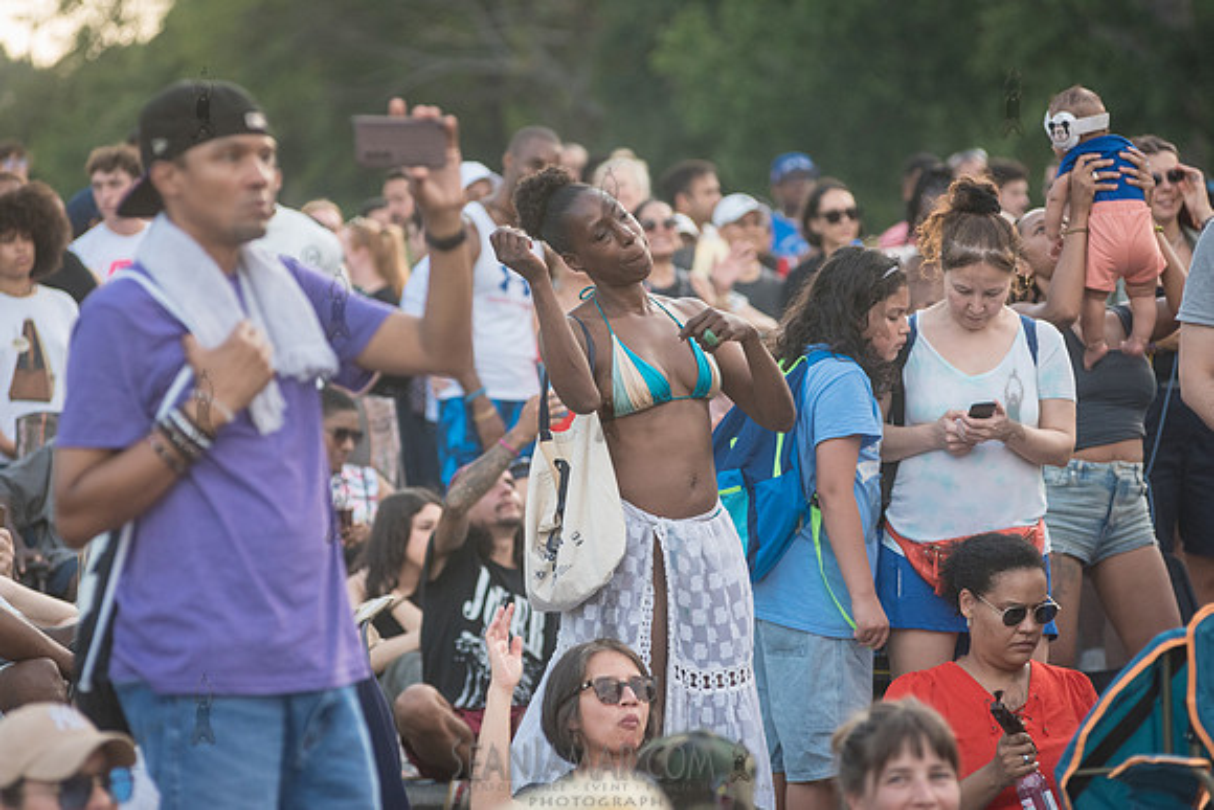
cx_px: 607
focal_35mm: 200
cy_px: 405
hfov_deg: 10.3
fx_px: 6746
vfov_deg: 6.9
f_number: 4.5
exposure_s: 1/1600
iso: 2000
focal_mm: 200
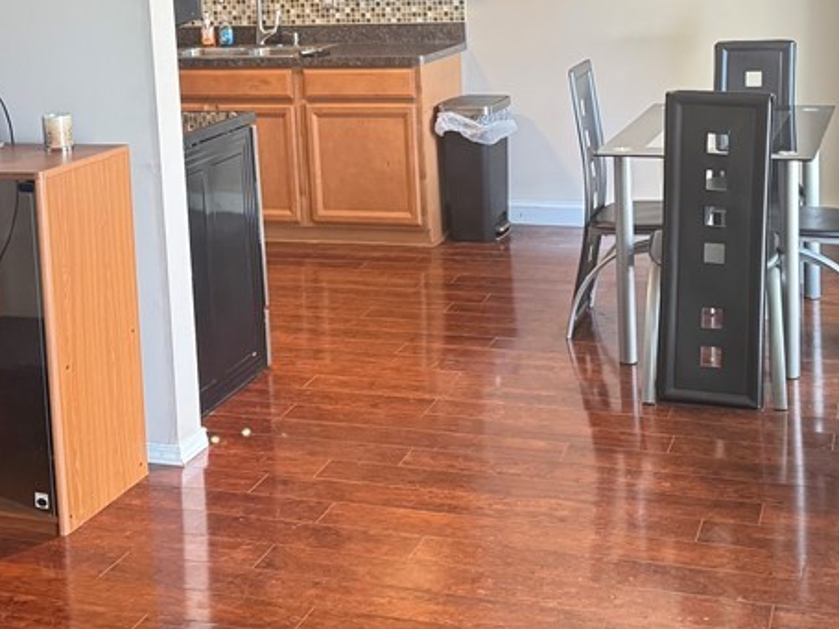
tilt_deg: -7.2
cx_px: 446
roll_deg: +2.3
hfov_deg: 35.5
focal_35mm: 54
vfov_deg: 26.3
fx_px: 1308
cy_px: 81
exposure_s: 1/60
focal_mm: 6.76
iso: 500
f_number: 1.78
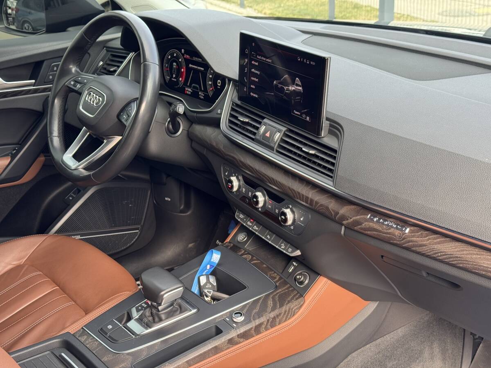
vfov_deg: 30.3
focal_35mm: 48
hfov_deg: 39.7
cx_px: 246
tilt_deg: -21.7
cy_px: 184
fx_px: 681
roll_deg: +2.9
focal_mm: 6.76
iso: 80
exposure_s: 1/171
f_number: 1.78
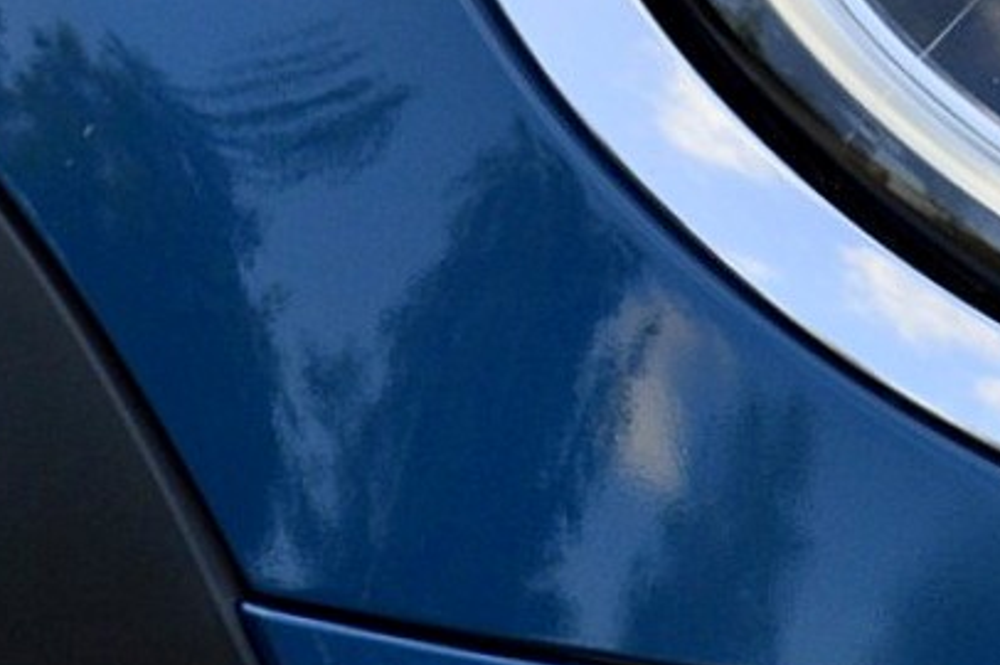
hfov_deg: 6.6
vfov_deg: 4.4
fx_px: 8659
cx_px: 1140
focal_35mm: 312
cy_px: -175
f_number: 10
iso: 400
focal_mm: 52
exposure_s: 1/320
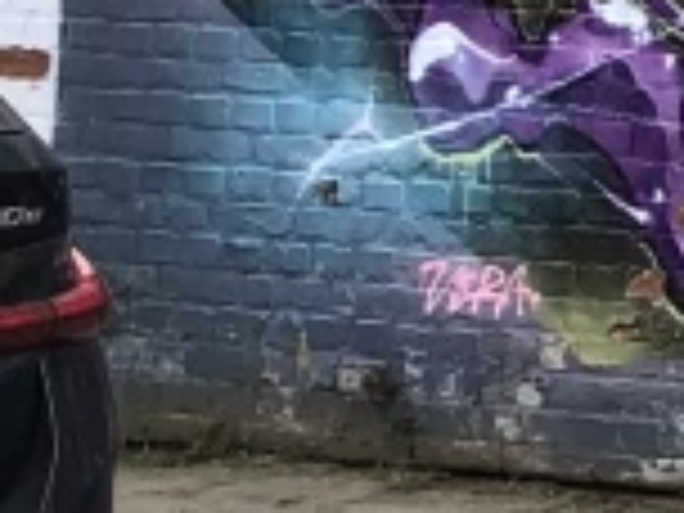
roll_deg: -1.0
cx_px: 2430
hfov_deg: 7.3
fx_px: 4367
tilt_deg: +5.0
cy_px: -504
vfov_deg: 6.5
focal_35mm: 221
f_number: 1.8
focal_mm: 4
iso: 20
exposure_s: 1/414
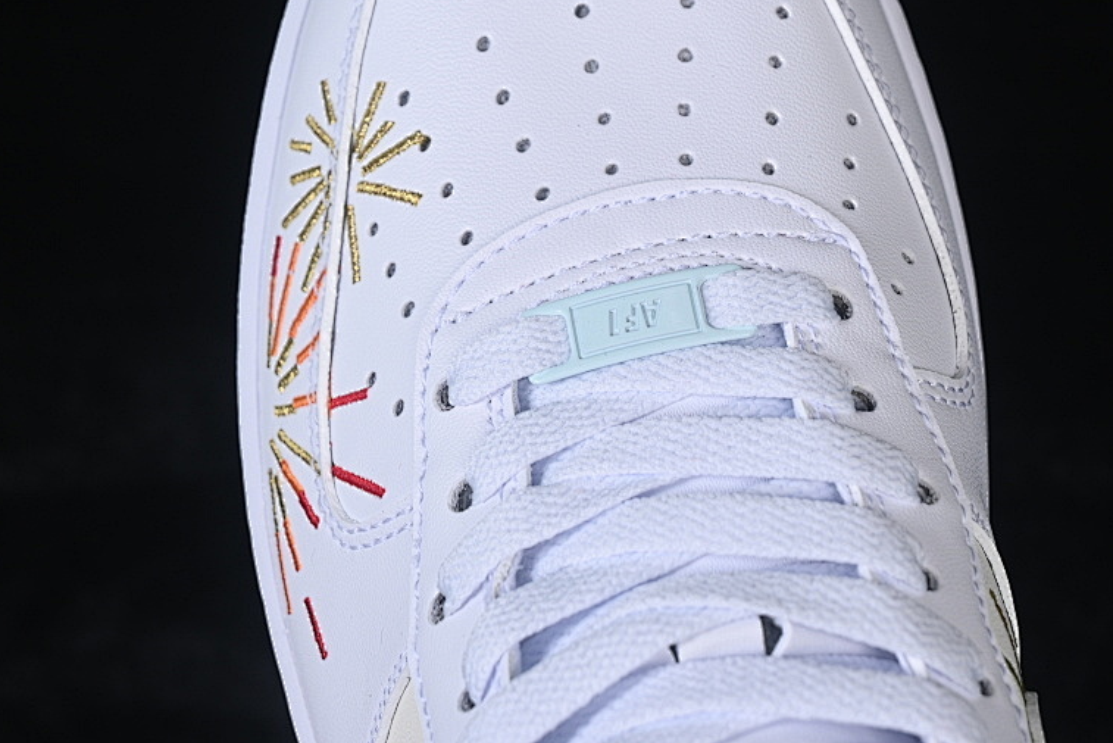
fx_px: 3308
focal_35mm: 107
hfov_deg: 19.1
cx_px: 609
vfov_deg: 12.8
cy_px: 238
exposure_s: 1/80
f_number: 7.1
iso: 160
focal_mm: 50
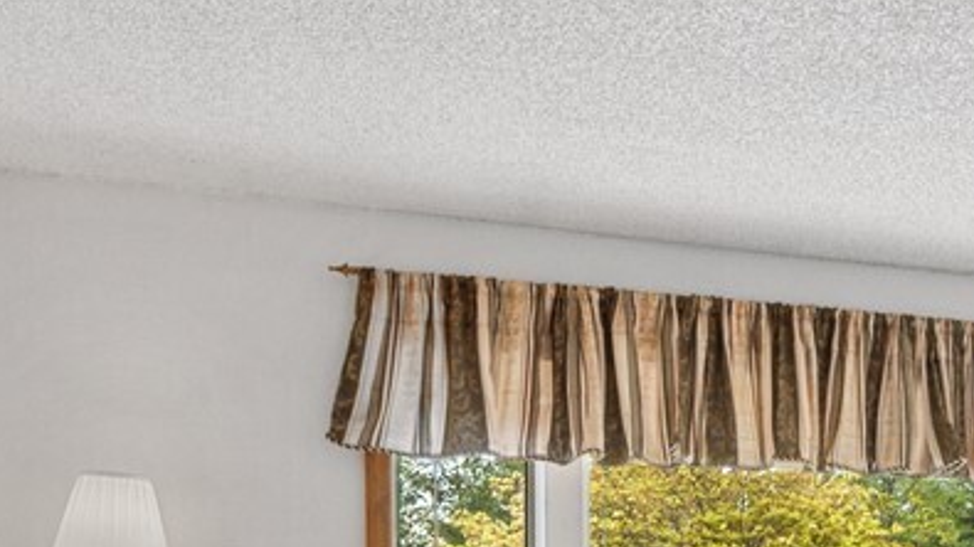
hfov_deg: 28.4
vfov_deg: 17.8
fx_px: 1627
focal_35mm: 63
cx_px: 1207
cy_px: 728
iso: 200
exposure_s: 1/100
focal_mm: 14
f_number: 8
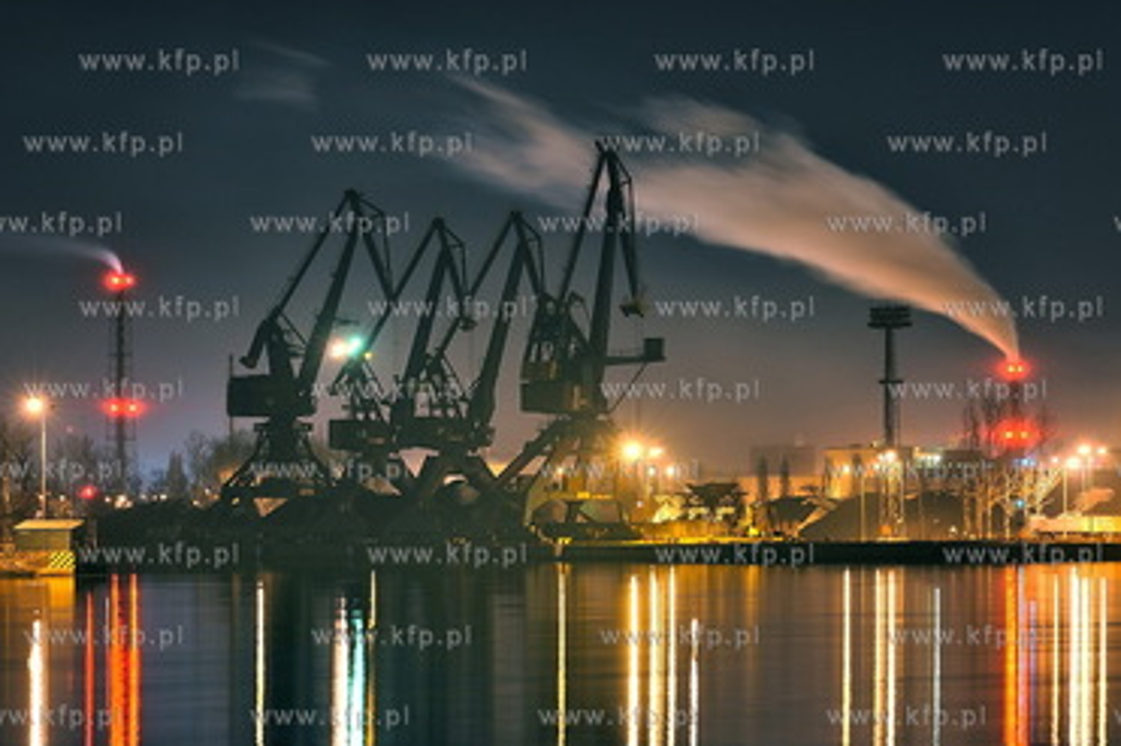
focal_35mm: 178
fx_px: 5540
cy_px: 347
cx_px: 553
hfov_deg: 11.6
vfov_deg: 7.7
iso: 200
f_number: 9
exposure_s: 13
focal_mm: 165
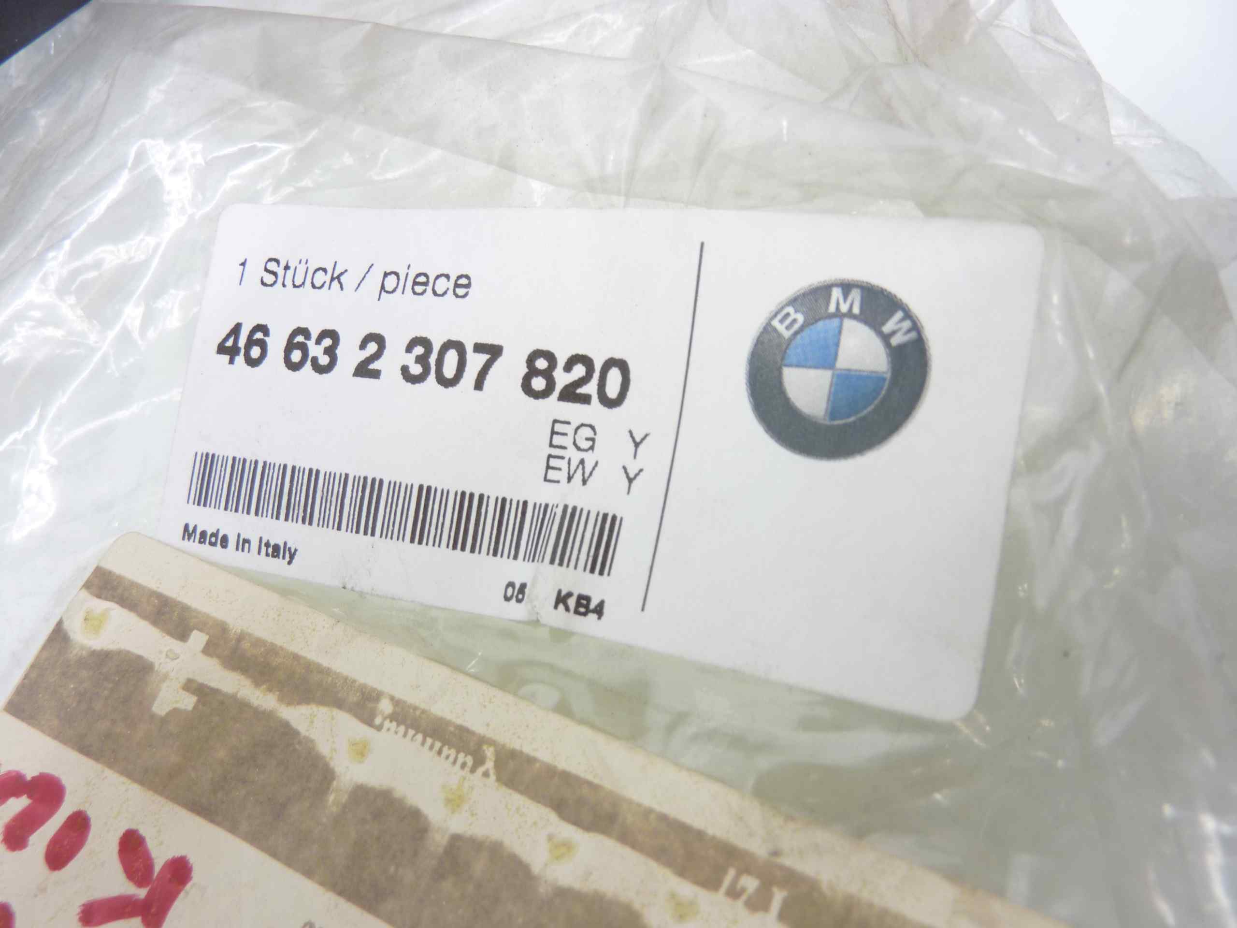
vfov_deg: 54.9
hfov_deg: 69.4
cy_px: 464
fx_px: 893
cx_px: 618
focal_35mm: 25
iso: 80
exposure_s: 1/13
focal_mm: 4.1
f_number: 3.3
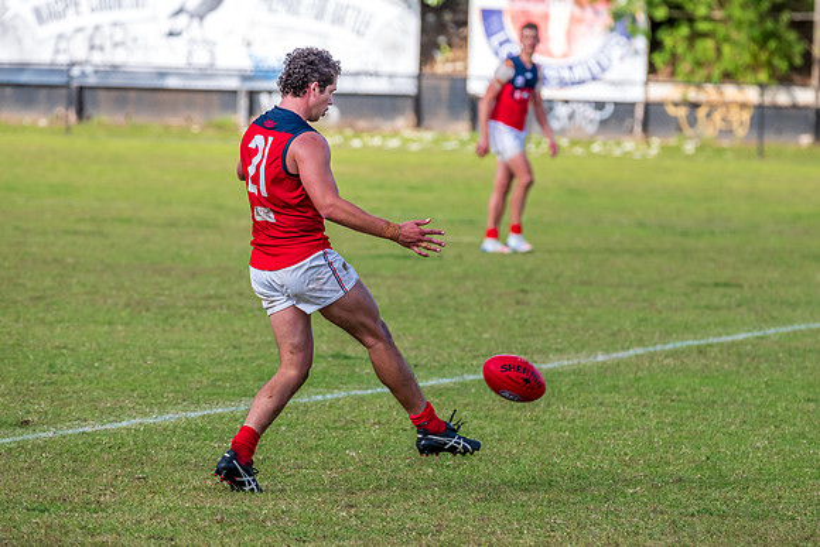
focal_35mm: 418
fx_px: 9515
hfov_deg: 4.9
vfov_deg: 3.3
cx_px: 469
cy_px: 282
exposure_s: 1/1250
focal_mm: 360
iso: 800
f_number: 9
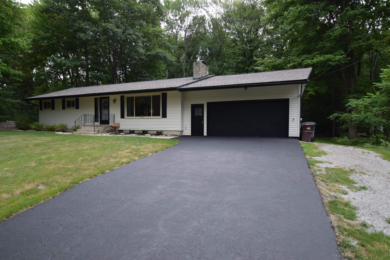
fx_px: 227
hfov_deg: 81.2
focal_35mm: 21
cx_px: 195
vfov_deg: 59.5
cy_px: 130
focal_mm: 14
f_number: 5
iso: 100
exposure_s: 1/80
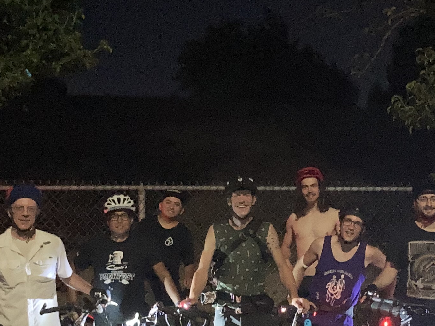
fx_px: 1043
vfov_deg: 17.7
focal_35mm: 83
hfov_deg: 23.5
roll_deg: -1.5
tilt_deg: +0.3
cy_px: 215
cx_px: 270
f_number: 1.8
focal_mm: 3.99
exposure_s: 1/4
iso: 1600
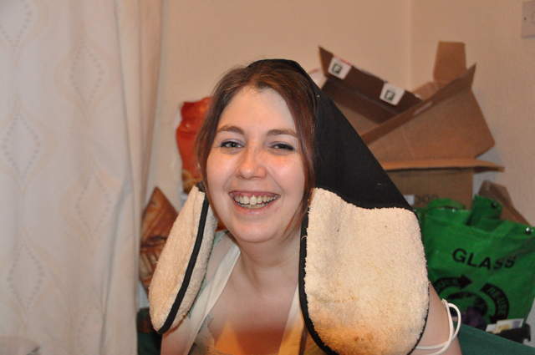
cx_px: 268
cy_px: 178
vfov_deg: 22.6
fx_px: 891
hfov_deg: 33.4
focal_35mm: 60
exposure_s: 1/60
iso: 3200
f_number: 5.6
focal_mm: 40
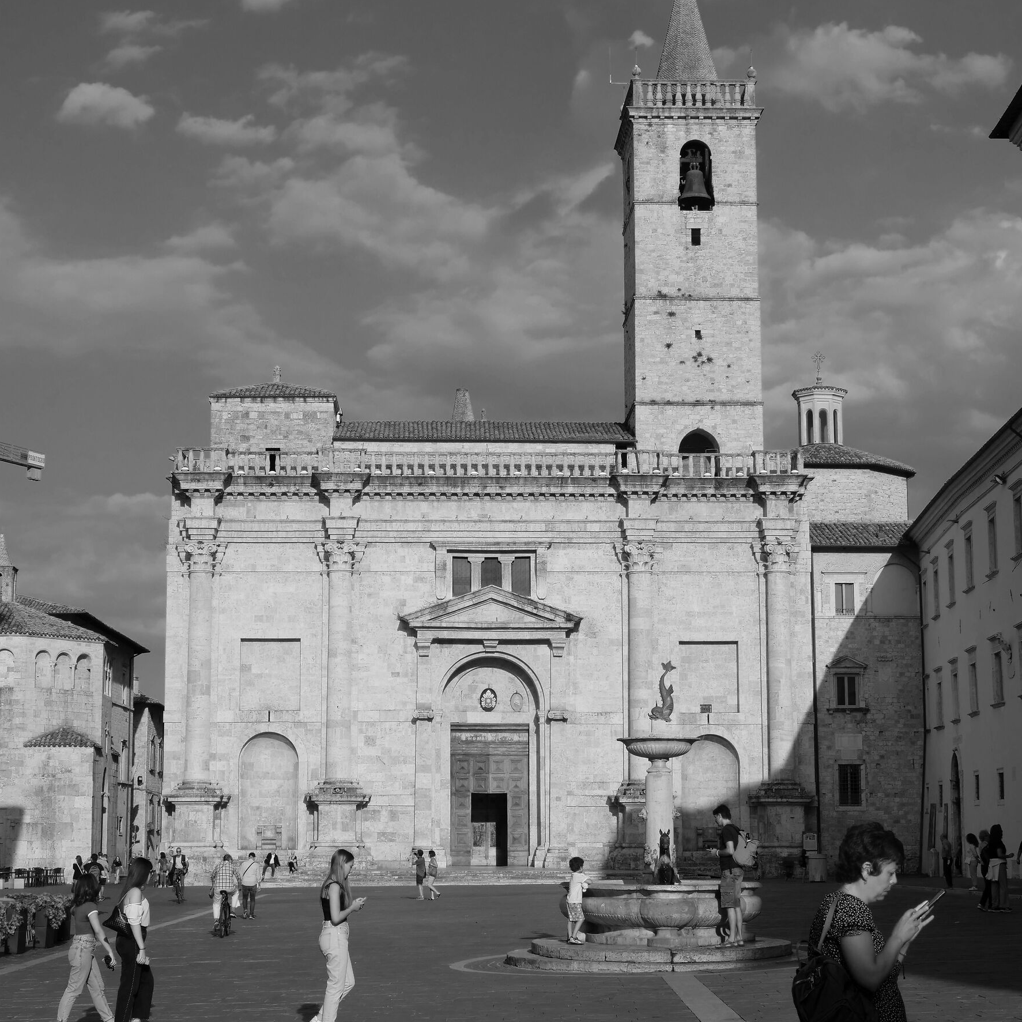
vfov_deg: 25.7
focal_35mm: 67
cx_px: 507
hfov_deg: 25.7
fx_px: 2238
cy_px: 473
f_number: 9
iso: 200
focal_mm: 28
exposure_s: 1/500
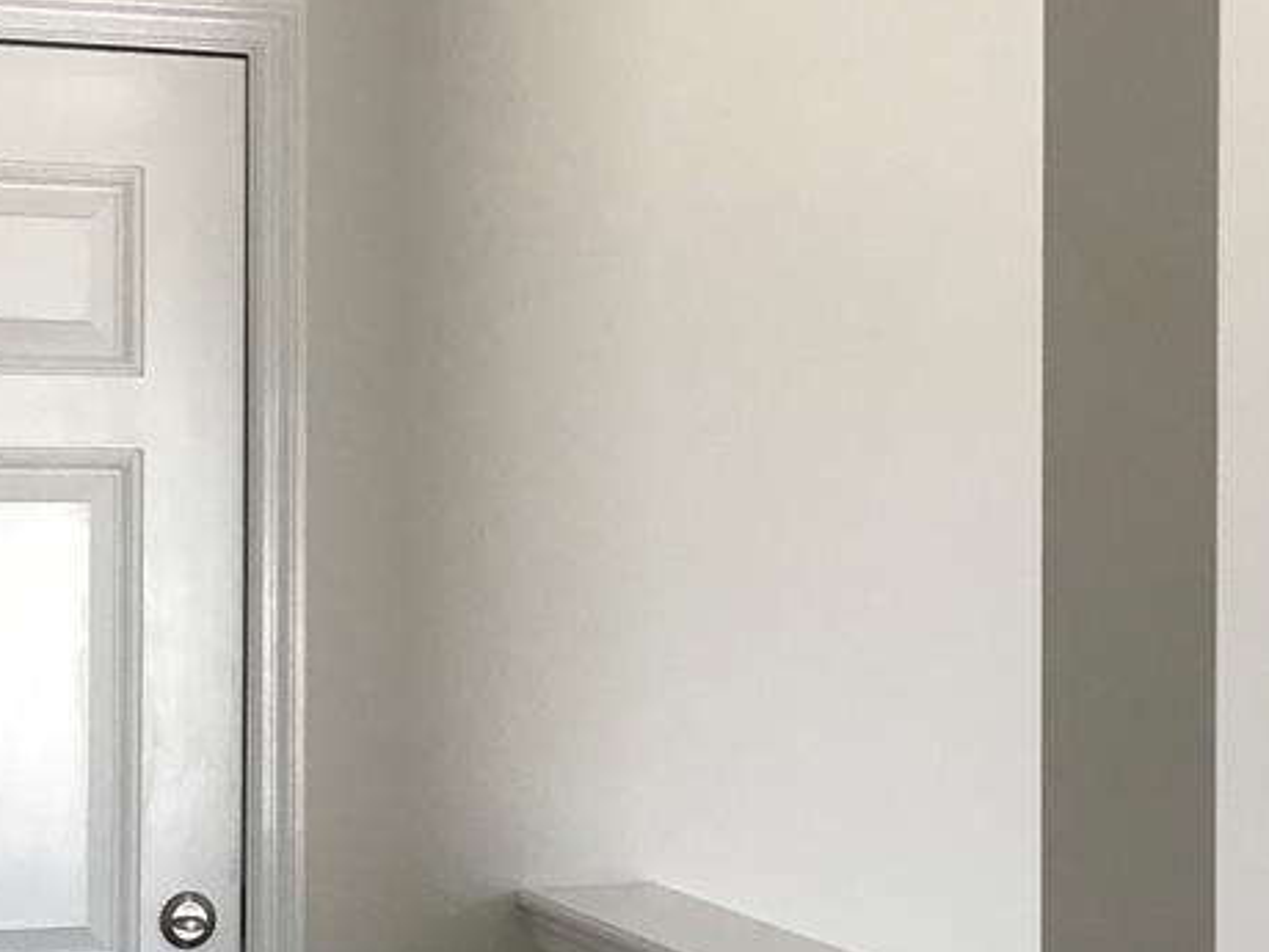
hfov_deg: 26.4
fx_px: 2676
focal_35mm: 73
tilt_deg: -0.2
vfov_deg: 20.1
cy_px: 566
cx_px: 339
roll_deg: -0.8
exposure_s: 1/30
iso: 25
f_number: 1.8
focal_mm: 3.99
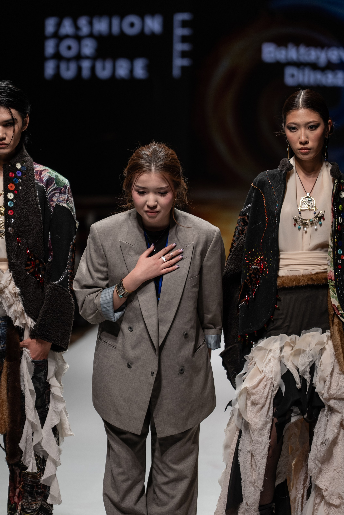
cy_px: 233
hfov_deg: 8.6
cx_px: 134
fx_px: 2293
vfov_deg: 12.8
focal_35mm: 160
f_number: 2.8
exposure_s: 1/400
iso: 200
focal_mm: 124.6
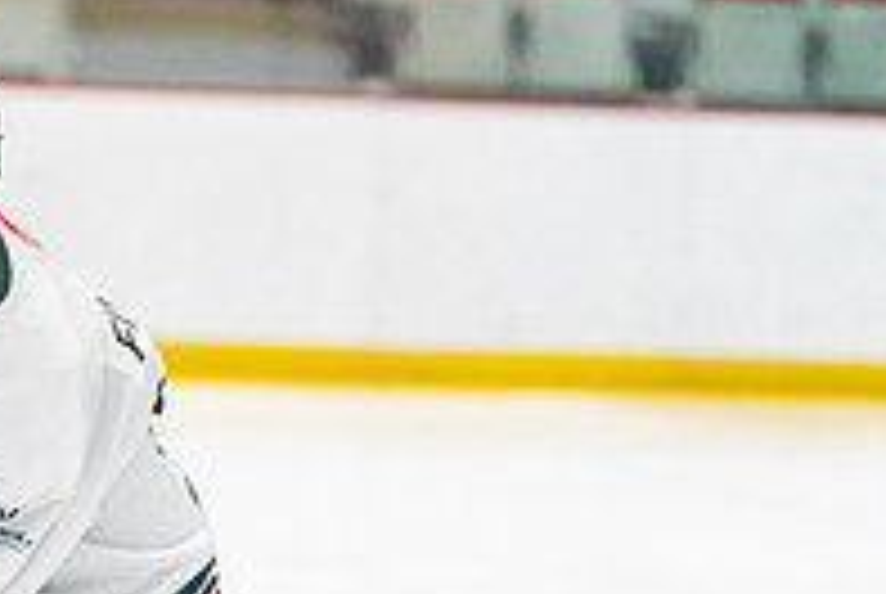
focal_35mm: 332
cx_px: -58
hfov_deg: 6.2
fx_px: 8183
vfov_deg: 4.1
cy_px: 848
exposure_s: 1/1250
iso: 3200
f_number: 2.8
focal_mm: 113
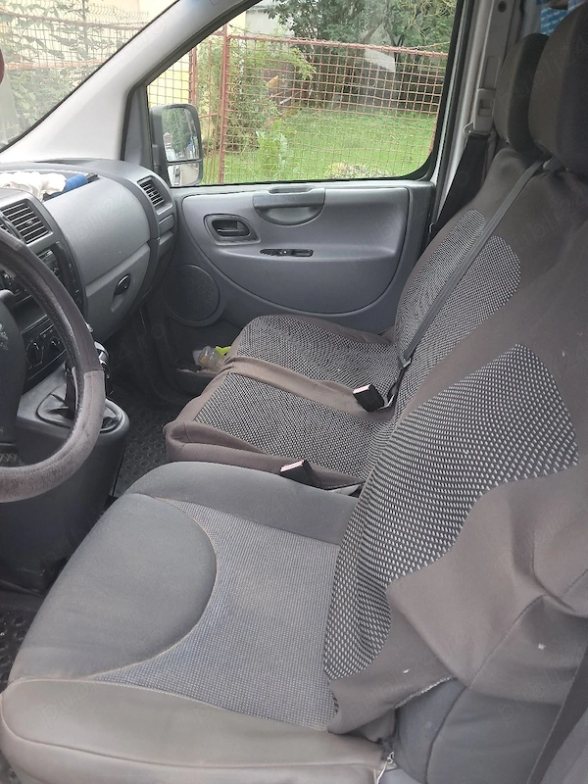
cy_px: 392
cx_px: 294
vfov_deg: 65.3
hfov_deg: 51.4
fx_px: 612
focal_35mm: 27
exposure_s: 1/50
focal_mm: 4
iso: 50
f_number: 1.8
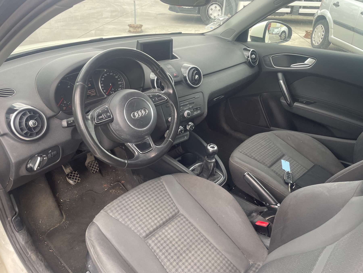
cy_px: 136
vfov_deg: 53.1
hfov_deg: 67.3
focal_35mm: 26
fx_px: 273
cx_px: 182
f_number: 1.6
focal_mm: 4.2
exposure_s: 1/121
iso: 100
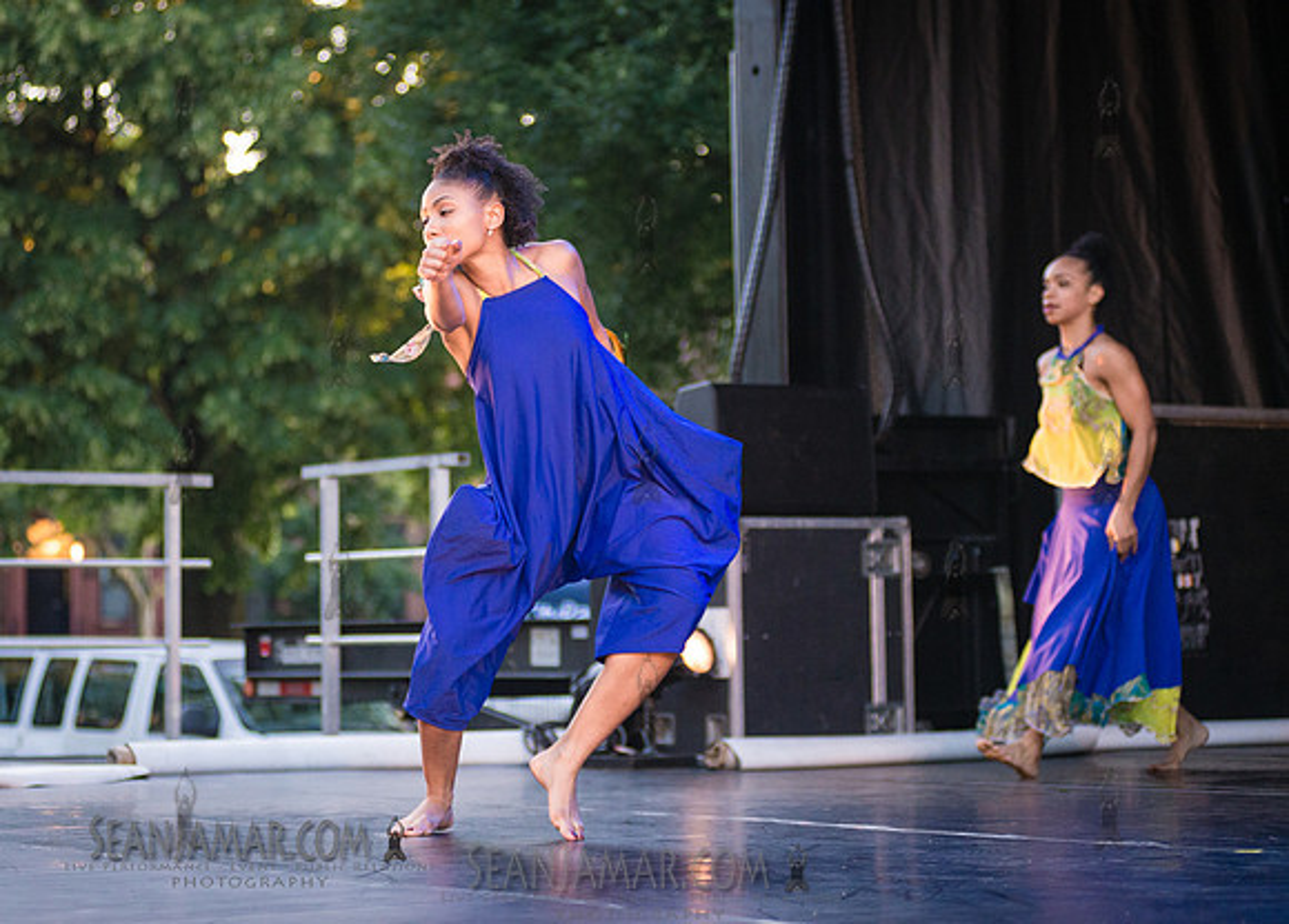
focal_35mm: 91
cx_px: 535
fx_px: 3353
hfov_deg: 21.7
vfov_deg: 15.7
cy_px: 421
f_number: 2.8
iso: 2500
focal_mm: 80
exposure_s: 1/640
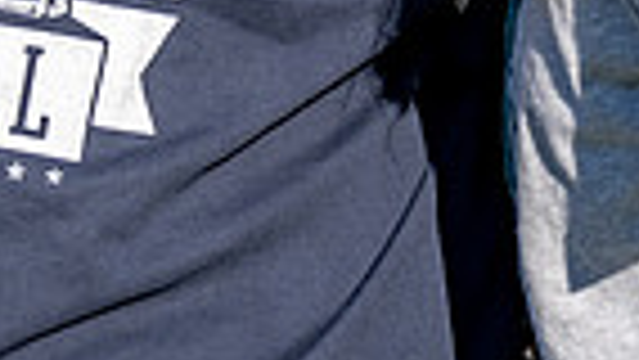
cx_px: 288
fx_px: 5424
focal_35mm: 320
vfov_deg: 3.8
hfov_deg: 6.7
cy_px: -454
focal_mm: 70
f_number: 2.8
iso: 100
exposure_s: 1/1000
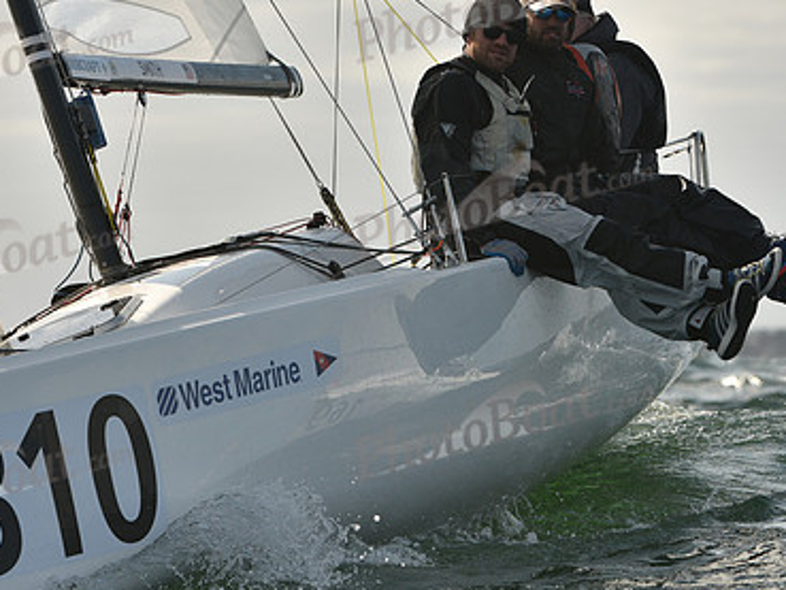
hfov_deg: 5.2
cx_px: 245
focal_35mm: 378
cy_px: 344
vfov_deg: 3.9
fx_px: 8586
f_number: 7.1
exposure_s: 1/1600
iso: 320
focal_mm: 250
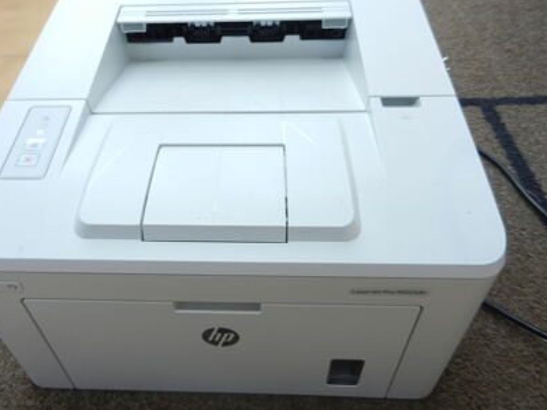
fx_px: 474
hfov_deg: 59.7
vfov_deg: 46.8
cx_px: 234
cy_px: 194
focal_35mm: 30
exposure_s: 1/40
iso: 160
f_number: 3.5
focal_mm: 4.5
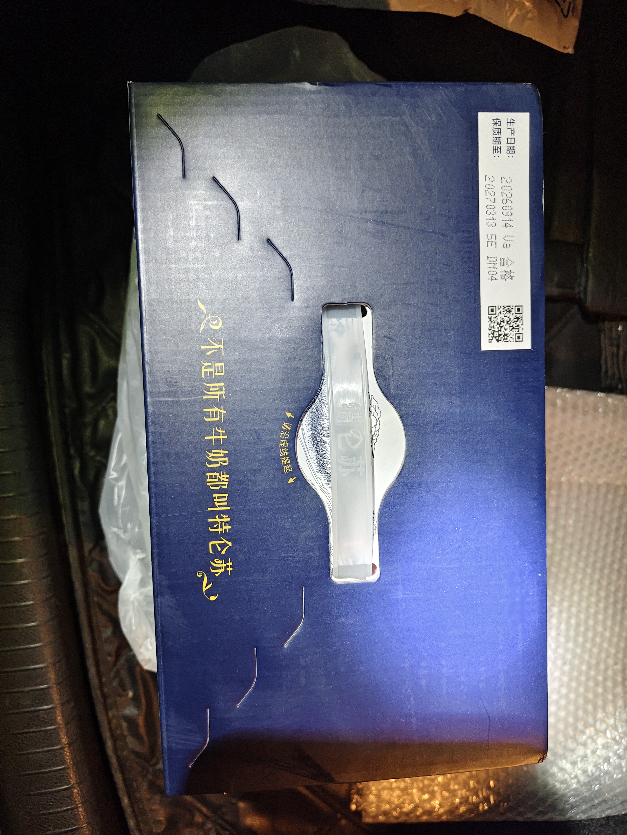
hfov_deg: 58.9
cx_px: 314
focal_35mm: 23
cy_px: 418
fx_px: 555
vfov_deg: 73.9
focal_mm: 5.56
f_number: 1.88
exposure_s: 1/50
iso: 1137
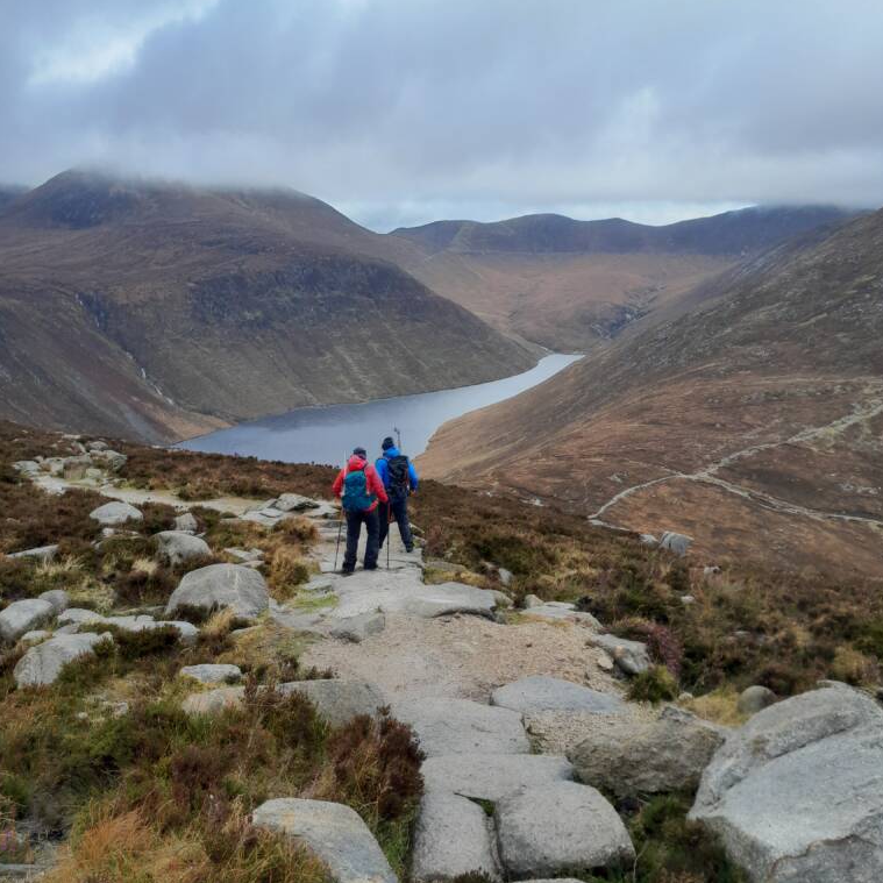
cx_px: 443
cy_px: 441
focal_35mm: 31
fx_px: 895
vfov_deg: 52.5
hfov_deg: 52.5
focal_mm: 4
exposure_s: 1/440
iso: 40
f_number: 1.8
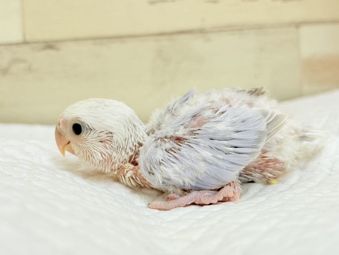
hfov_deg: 36.8
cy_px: 128
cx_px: 170
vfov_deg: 28.0
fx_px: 509
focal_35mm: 52
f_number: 1.6
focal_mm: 5.96
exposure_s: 1/100
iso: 80
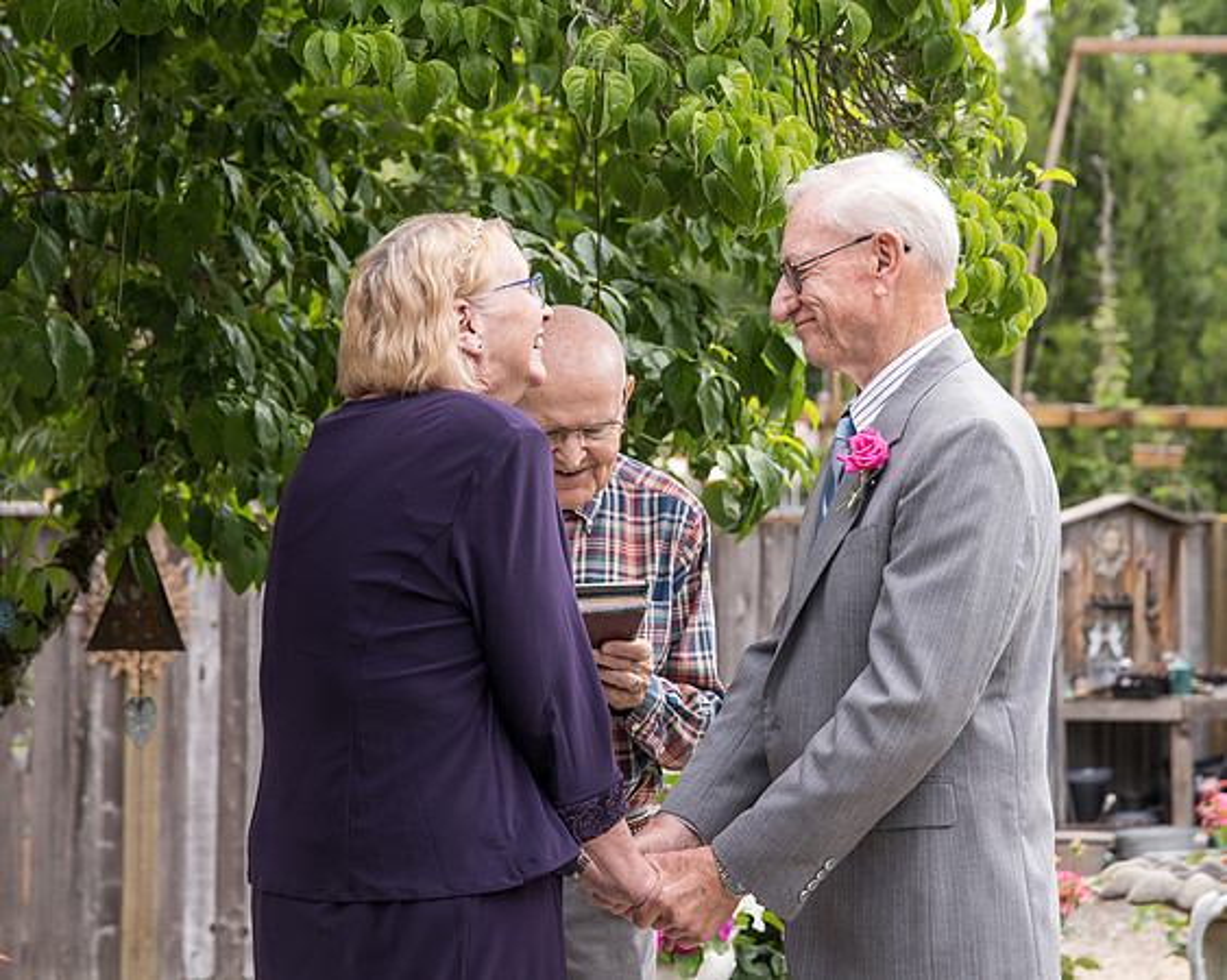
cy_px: 343
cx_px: 684
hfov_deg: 21.0
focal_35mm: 91
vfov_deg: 16.8
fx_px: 3311
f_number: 4.5
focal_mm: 62
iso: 400
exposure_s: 1/500
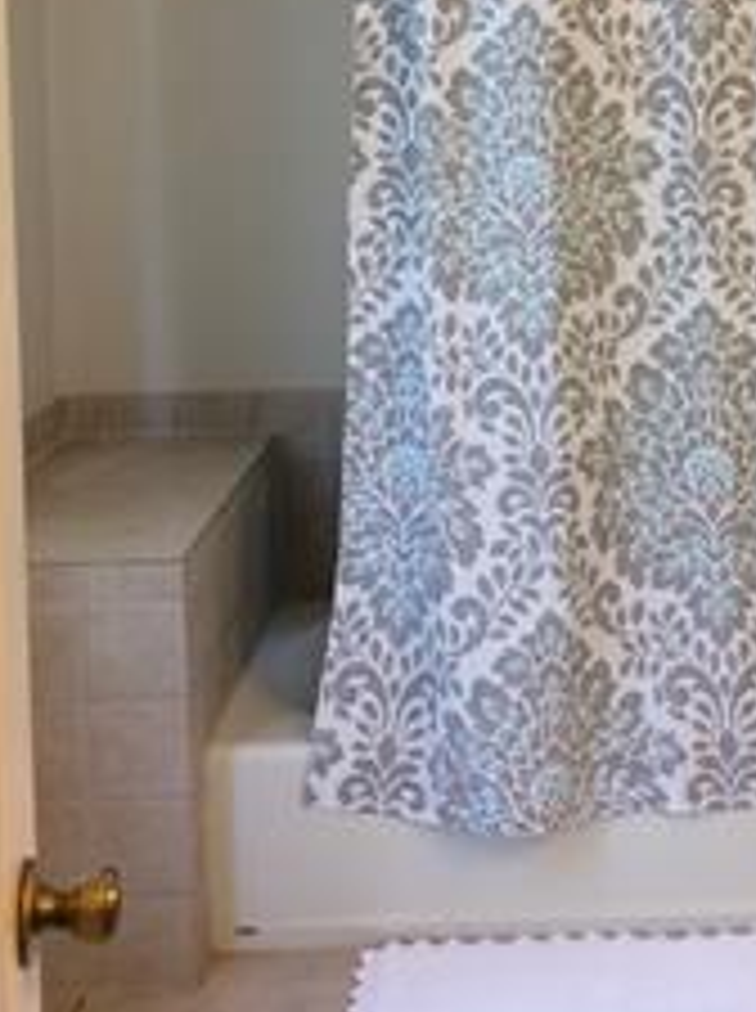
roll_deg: +0.9
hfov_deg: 23.0
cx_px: 684
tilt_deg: -4.5
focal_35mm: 62
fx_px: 1811
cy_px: 153
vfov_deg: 30.2
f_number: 2.2
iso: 40
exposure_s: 1/30
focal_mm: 4.15
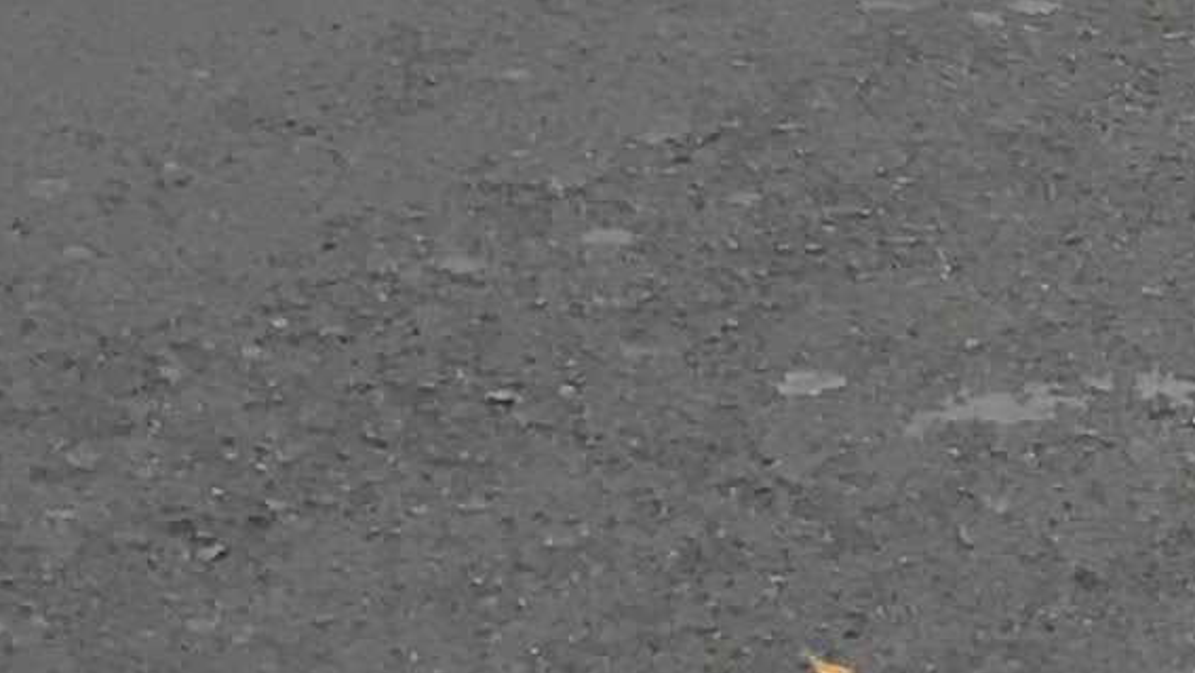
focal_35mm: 217
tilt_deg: +0.4
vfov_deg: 5.2
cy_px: -1572
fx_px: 6876
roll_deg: -2.8
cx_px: 1648
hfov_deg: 9.7
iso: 25
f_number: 1.8
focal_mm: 3.99
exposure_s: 1/40
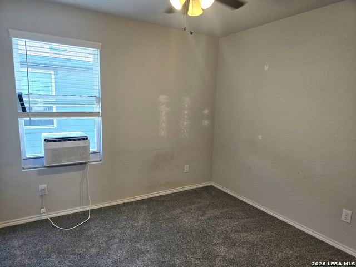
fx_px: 237
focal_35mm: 23
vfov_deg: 58.9
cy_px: 134
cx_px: 178
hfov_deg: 73.9
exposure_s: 1/120
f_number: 1.7
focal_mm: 6.3
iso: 64
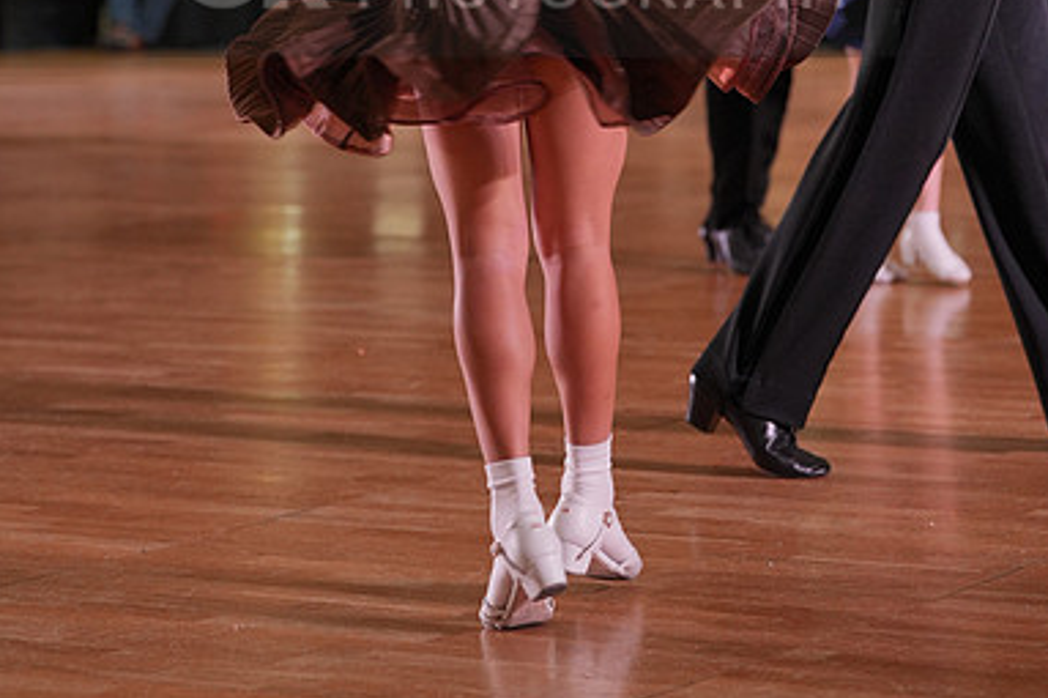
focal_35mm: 138
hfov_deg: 14.9
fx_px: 4015
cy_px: -33
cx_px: 524
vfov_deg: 9.8
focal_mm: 91
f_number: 4
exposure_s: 1/400
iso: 1250
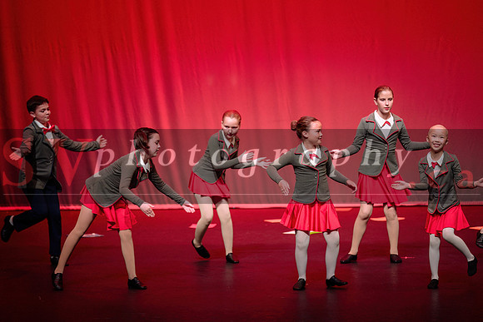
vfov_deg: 8.6
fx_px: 2147
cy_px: 161
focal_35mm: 160
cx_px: 242
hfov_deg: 12.8
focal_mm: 160
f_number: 2.8
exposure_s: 1/640
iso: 1250
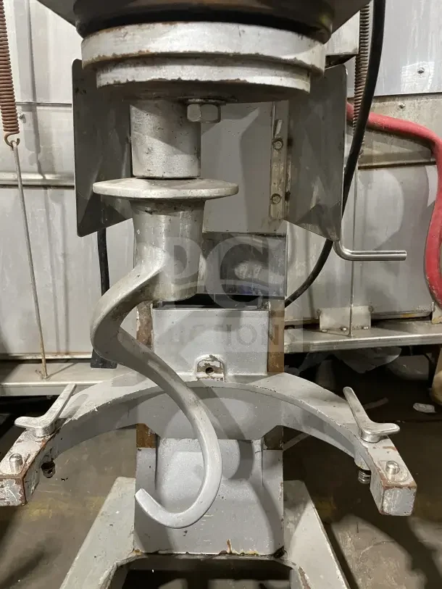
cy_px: 294
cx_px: 221
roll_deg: -0.3
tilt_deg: -19.8
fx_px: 443
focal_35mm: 26
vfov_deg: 67.3
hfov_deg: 53.1
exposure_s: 1/60
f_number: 1.6
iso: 500
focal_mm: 4.2
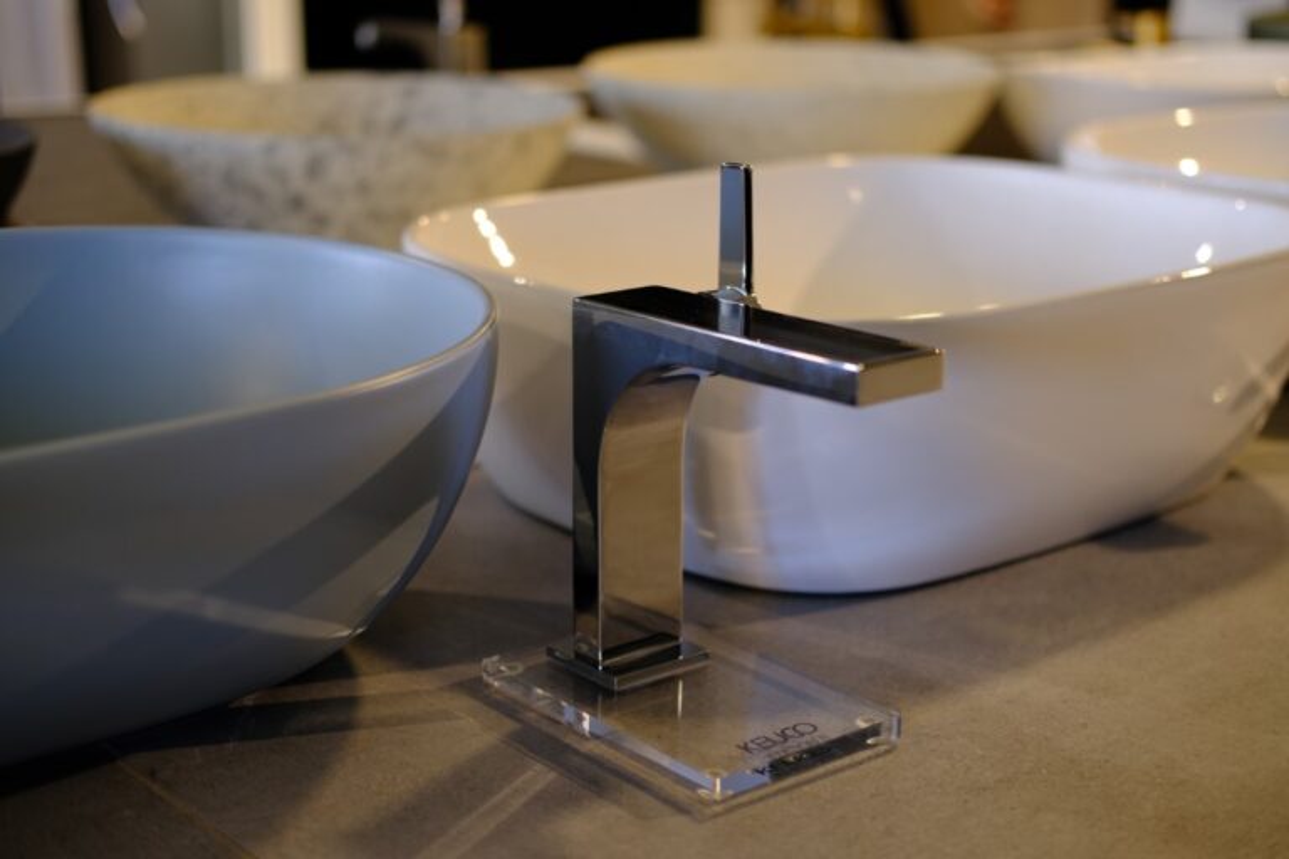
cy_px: 430
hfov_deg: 37.5
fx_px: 1898
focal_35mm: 53
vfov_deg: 25.5
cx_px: 644
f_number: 2
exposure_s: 1/70
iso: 200
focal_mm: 35
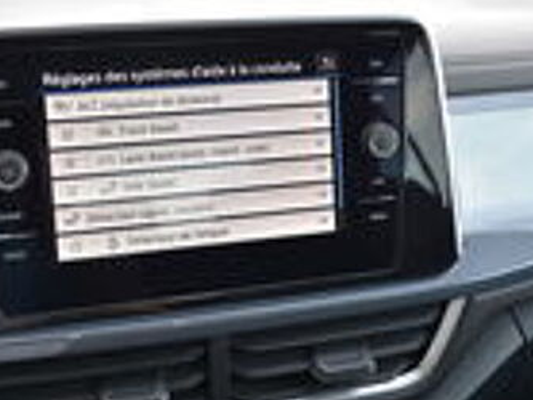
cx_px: 189
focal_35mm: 54
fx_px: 832
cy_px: 186
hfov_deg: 35.3
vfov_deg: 27.0
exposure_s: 1/80
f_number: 4.5
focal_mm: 26
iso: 400
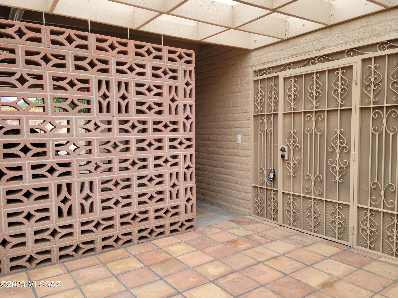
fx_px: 322
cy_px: 149
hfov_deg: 63.4
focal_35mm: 28
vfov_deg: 49.7
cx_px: 199
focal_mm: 5.9
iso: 25
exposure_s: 1/60
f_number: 2
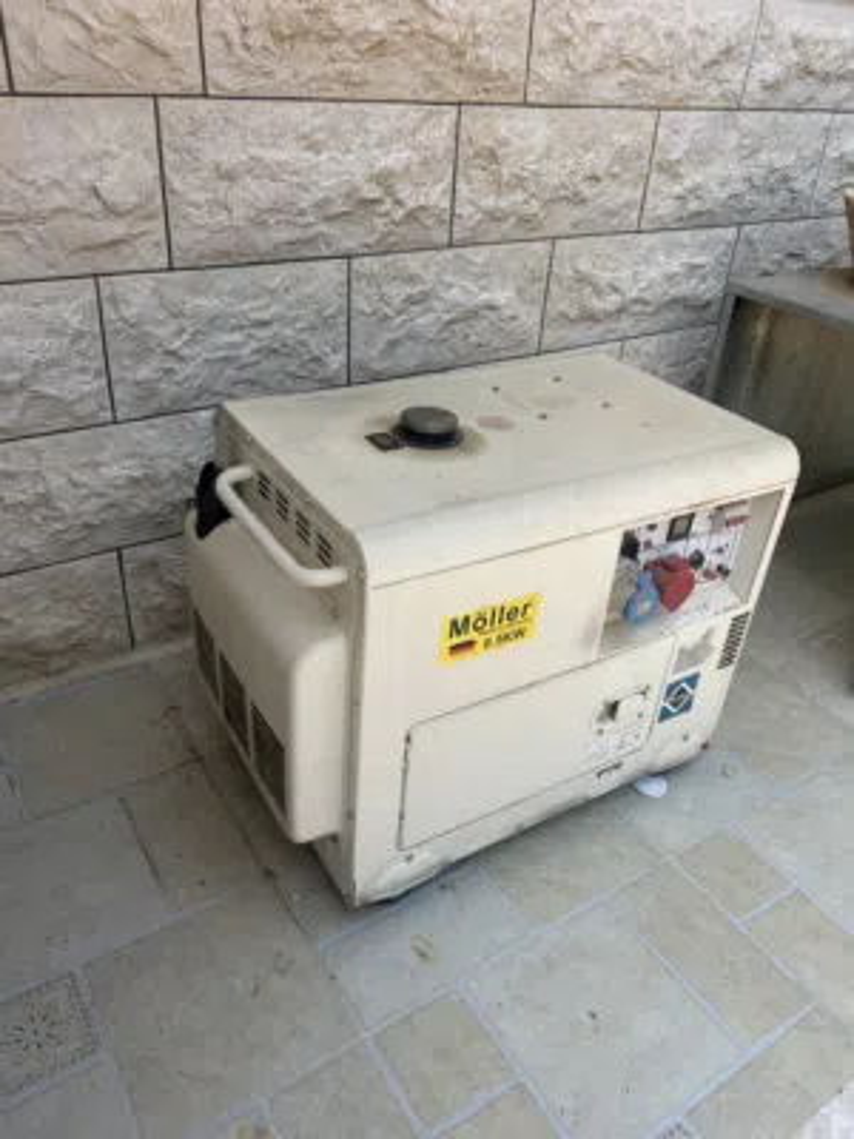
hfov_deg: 53.1
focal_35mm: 26
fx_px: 855
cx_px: 427
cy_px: 570
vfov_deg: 67.3
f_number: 1.5
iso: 50
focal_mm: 5.7
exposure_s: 1/1808
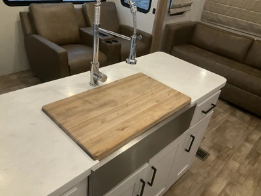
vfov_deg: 48.2
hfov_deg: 61.7
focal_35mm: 29
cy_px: 98
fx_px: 219
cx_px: 130
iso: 320
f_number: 1.8
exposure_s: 1/53
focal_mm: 3
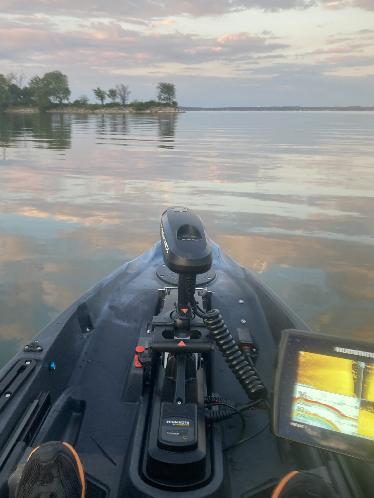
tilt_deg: -12.7
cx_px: 182
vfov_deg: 56.8
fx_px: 461
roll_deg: -1.7
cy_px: 230
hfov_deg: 44.2
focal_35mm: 32
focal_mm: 3.99
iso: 40
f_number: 1.8
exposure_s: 1/121
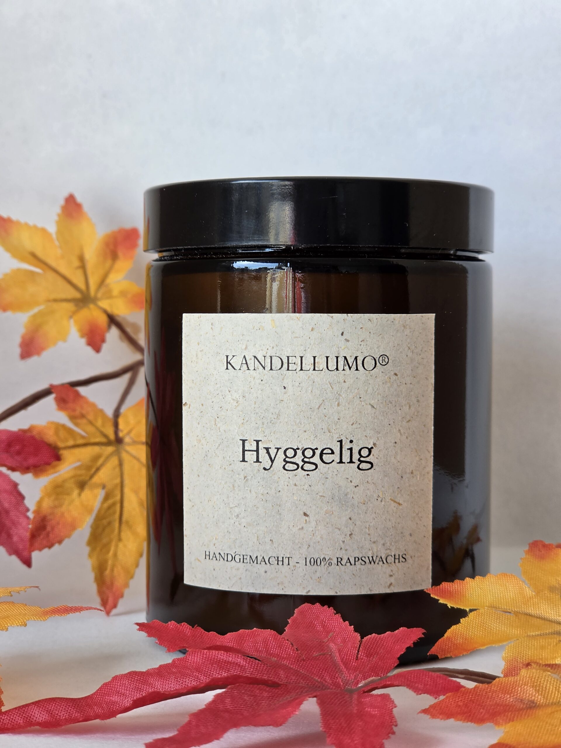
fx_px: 1491
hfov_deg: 21.3
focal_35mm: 69
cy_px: 374
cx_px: 280
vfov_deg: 28.2
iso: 25
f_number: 2.4
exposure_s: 1/146
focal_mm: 7
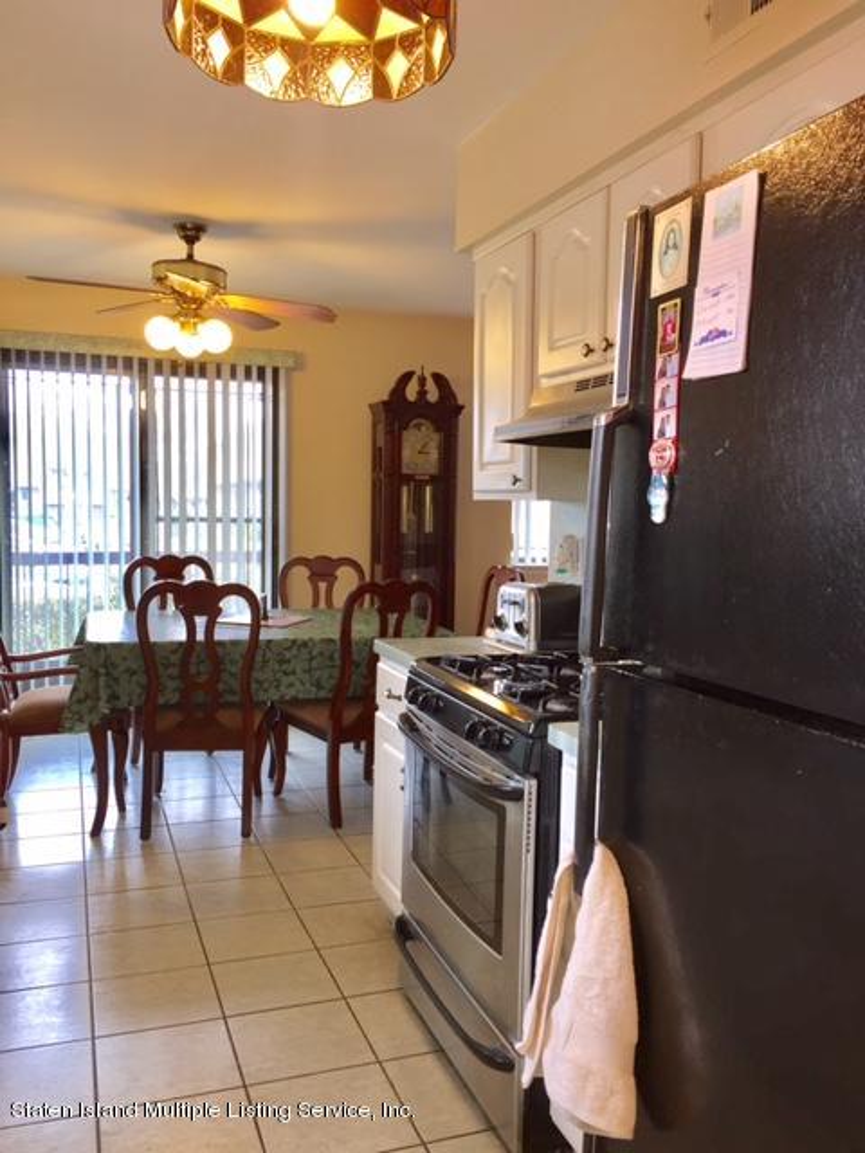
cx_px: 432
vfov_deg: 61.7
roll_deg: -1.5
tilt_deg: -4.6
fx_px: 966
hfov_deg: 48.2
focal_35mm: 29
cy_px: 576
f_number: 2.2
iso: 40
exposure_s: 1/30
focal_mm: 4.15
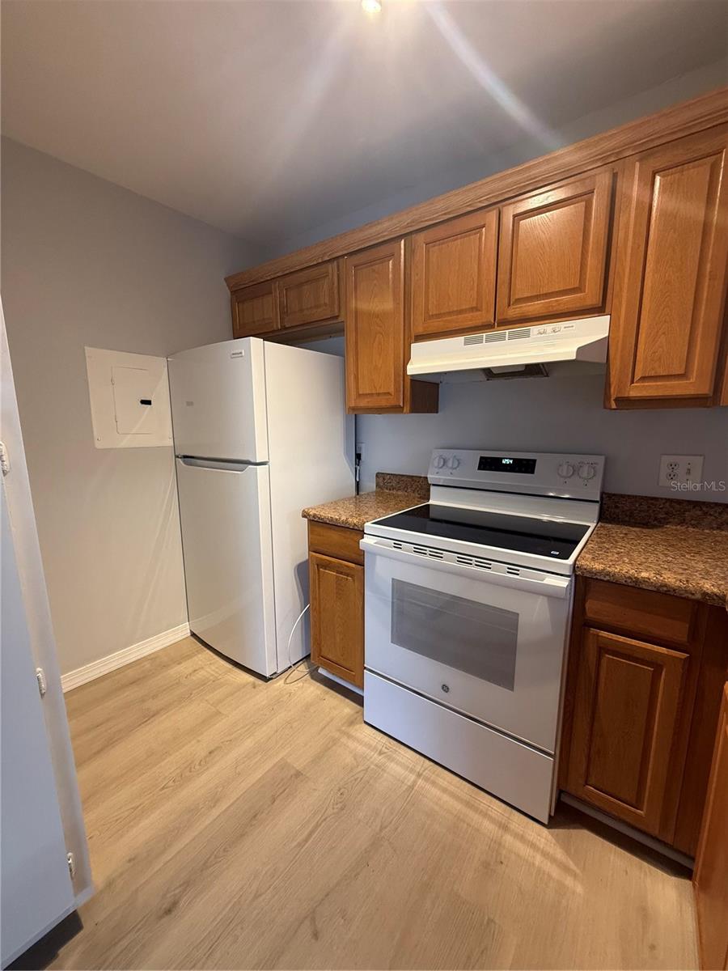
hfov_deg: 85.7
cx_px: 364
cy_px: 486
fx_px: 393
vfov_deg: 102.1
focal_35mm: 14
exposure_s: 1/60
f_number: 2.2
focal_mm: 2.22
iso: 200
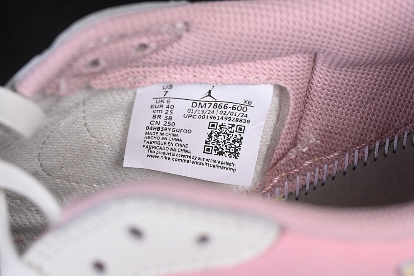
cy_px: 138
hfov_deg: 27.0
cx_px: 207
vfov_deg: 18.2
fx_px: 862
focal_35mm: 75
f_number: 7.1
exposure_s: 1/80
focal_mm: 50
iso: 160
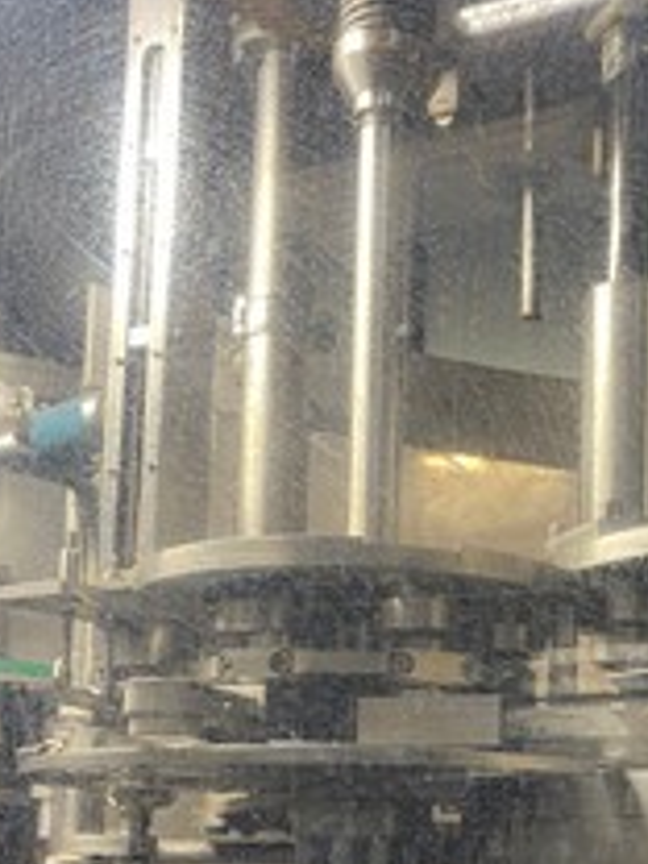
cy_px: 719
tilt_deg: +8.5
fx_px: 1498
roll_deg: -0.3
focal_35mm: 60
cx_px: 548
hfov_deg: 23.9
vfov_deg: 31.2
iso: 125
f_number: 1.8
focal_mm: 4.25
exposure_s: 1/50
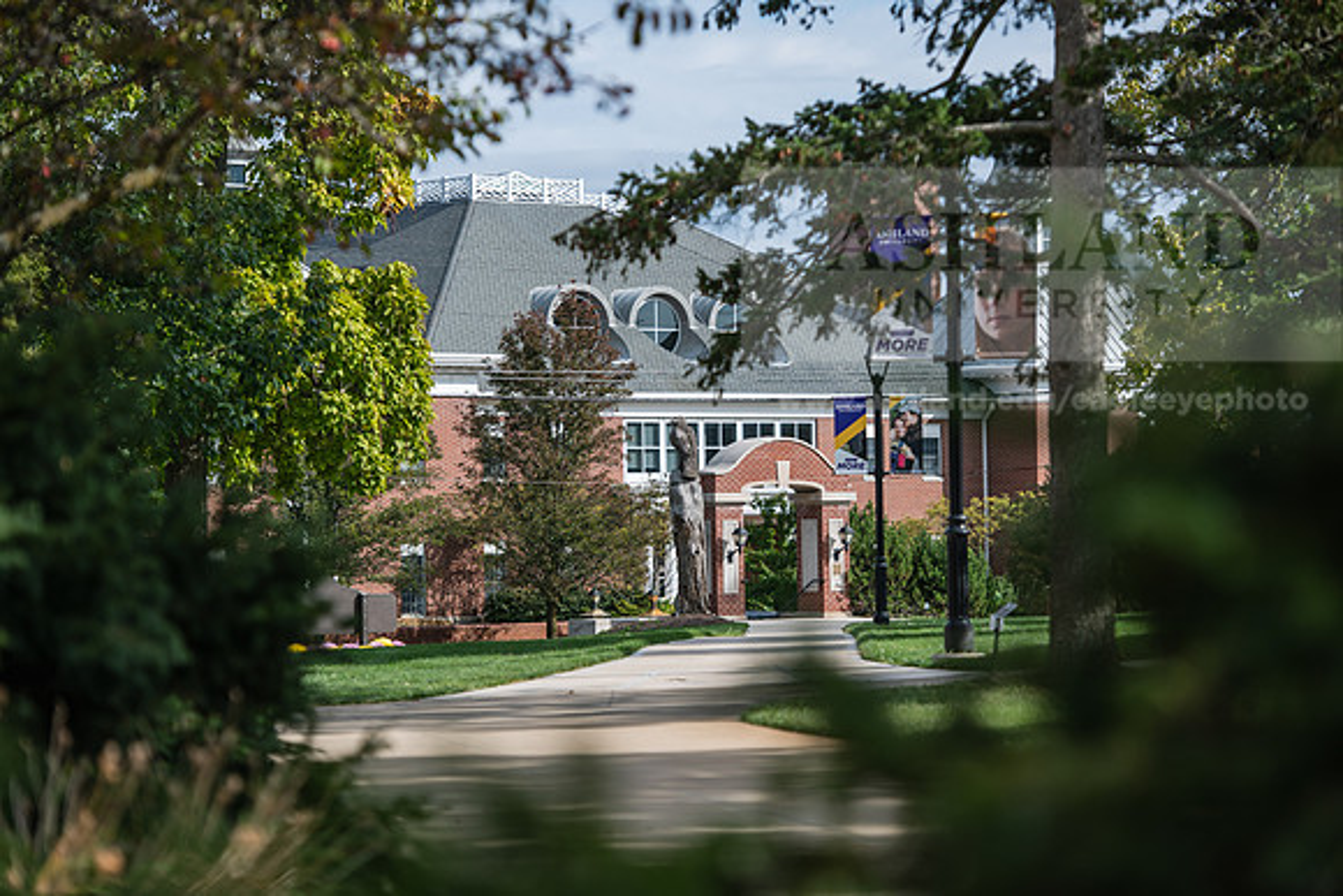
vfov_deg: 11.0
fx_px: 4664
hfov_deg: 16.4
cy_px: 448
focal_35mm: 125
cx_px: 672
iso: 64
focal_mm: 125
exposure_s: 1/640
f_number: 3.5
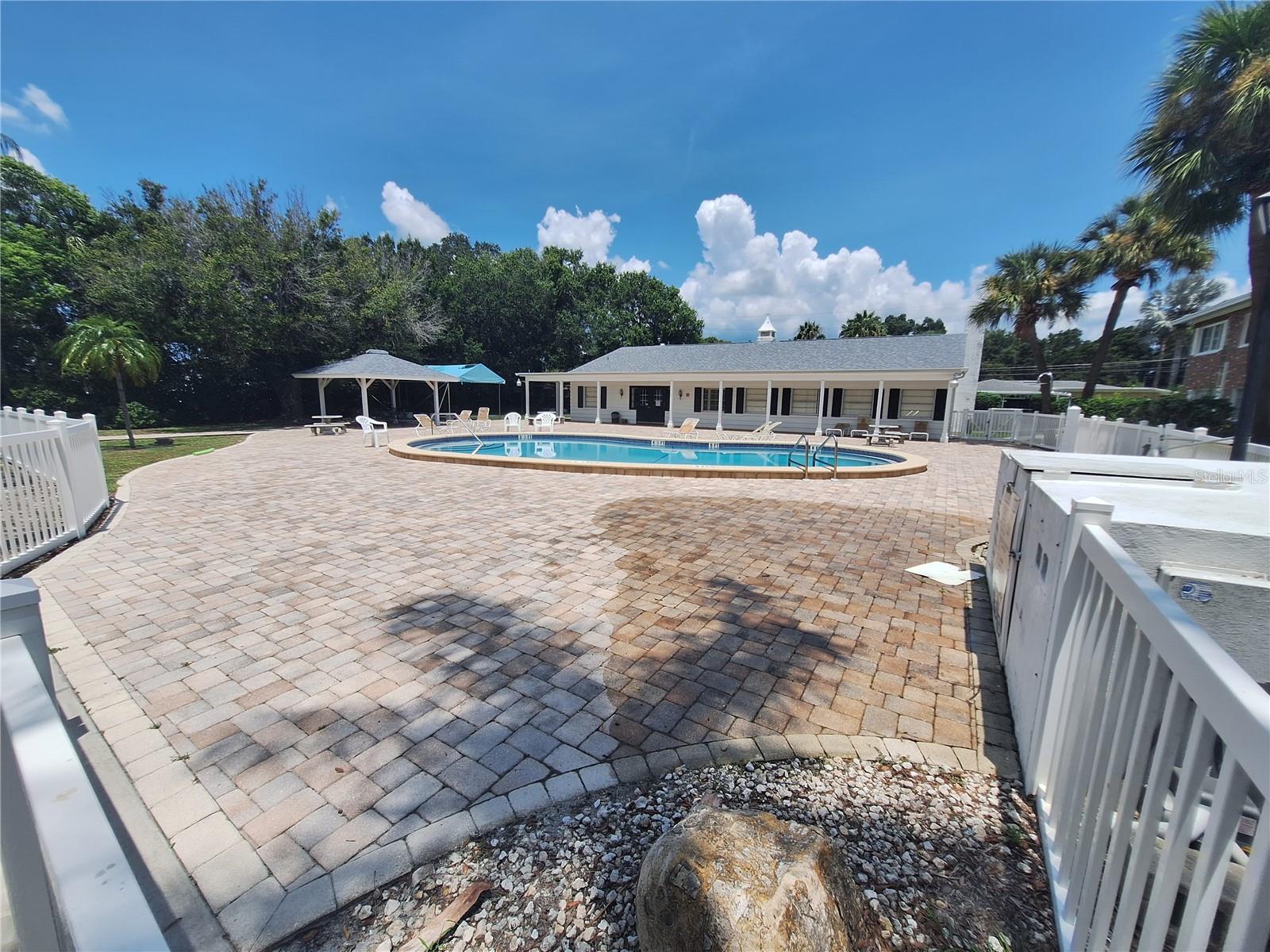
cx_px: 635
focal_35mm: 13
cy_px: 476
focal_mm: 1.74
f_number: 2.2
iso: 40
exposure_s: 1/1848
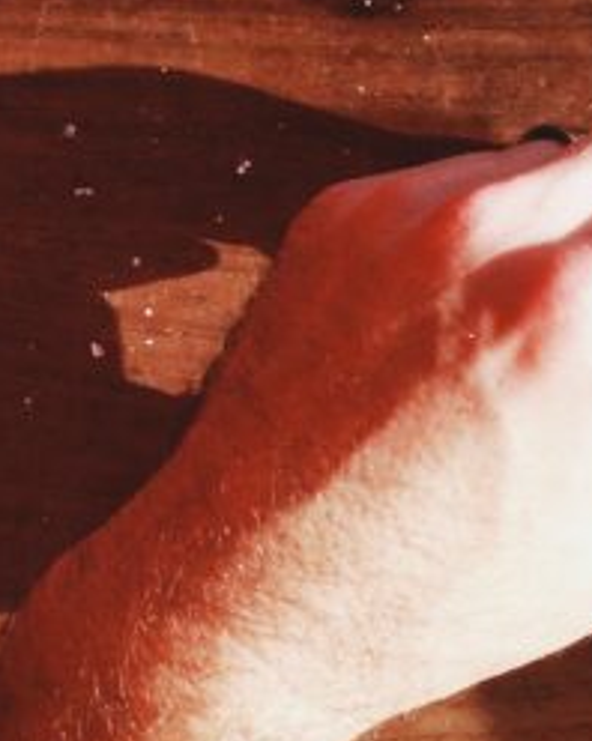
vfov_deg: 16.0
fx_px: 2566
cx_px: 1450
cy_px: 780
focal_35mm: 117
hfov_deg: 11.0
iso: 40
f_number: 2.2
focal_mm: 4.15
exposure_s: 1/60
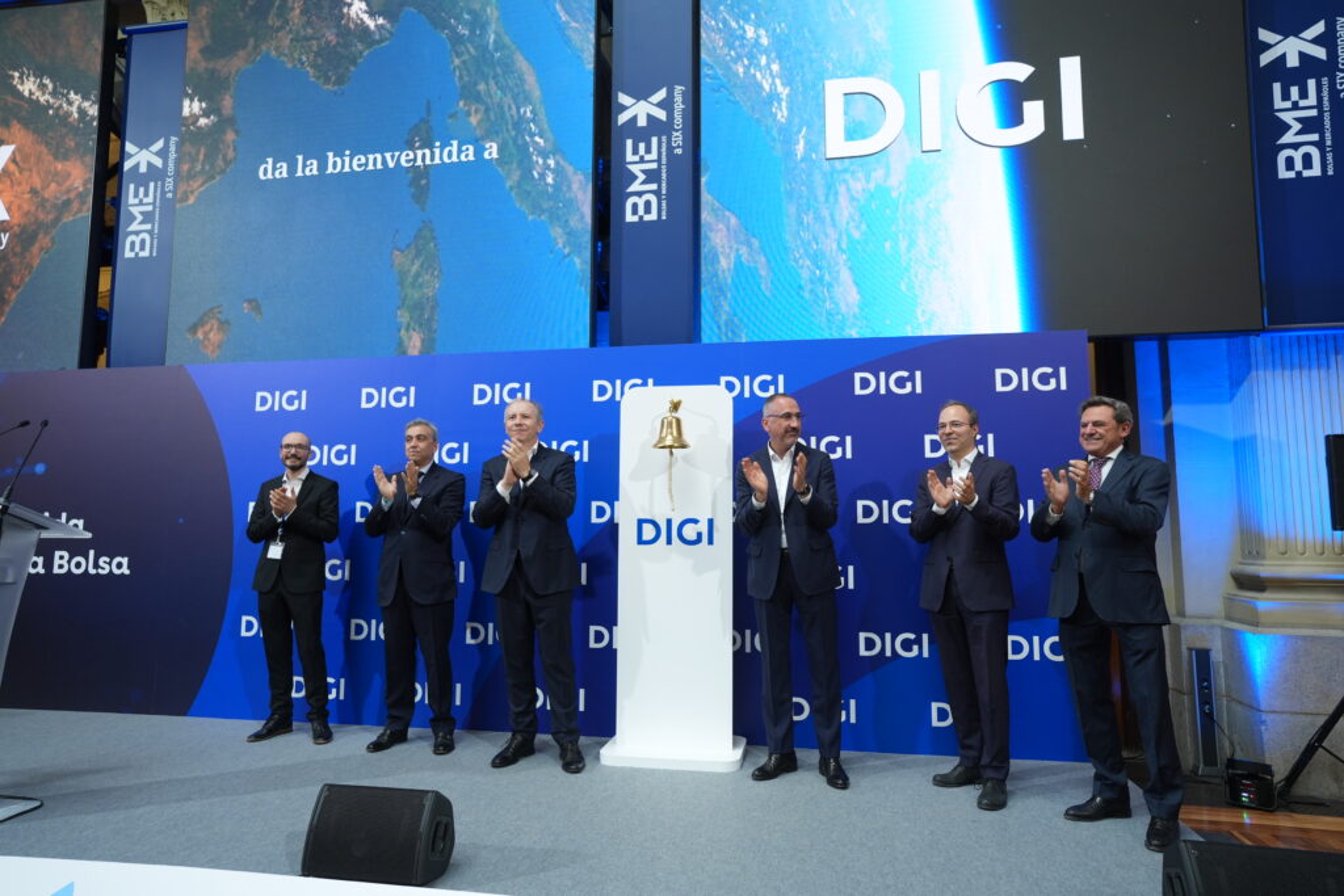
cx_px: 672
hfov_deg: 78.6
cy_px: 448
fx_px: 821
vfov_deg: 57.2
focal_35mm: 22
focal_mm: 22
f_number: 3.2
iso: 800
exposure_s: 1/250
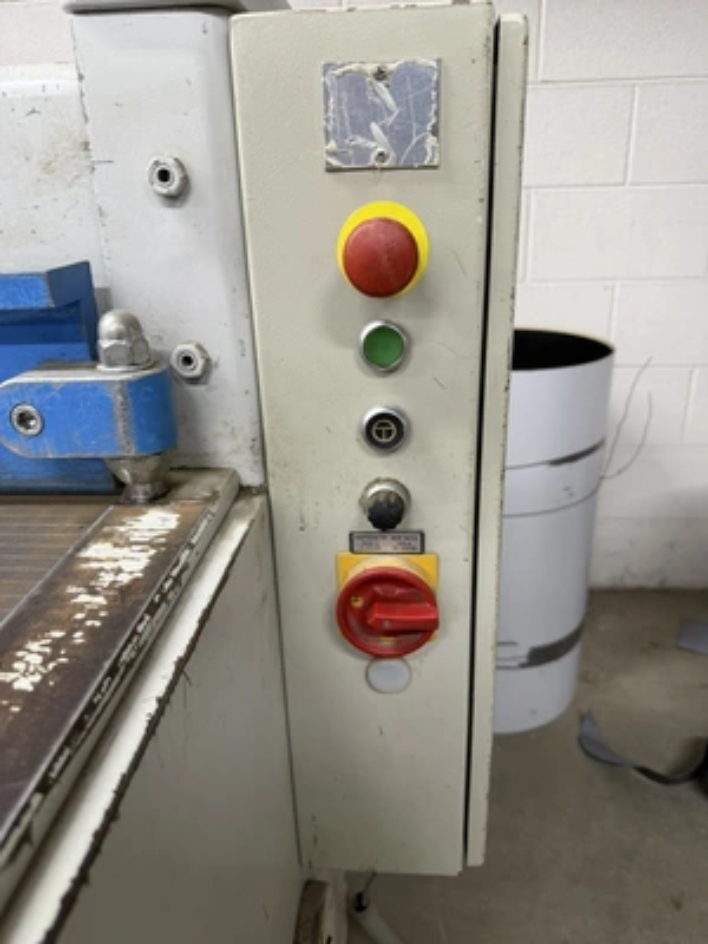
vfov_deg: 71.6
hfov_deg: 56.8
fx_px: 654
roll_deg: +0.8
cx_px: 354
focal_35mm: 24
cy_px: 472
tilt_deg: -21.5
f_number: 1.78
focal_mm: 6.76
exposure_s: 1/60
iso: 250
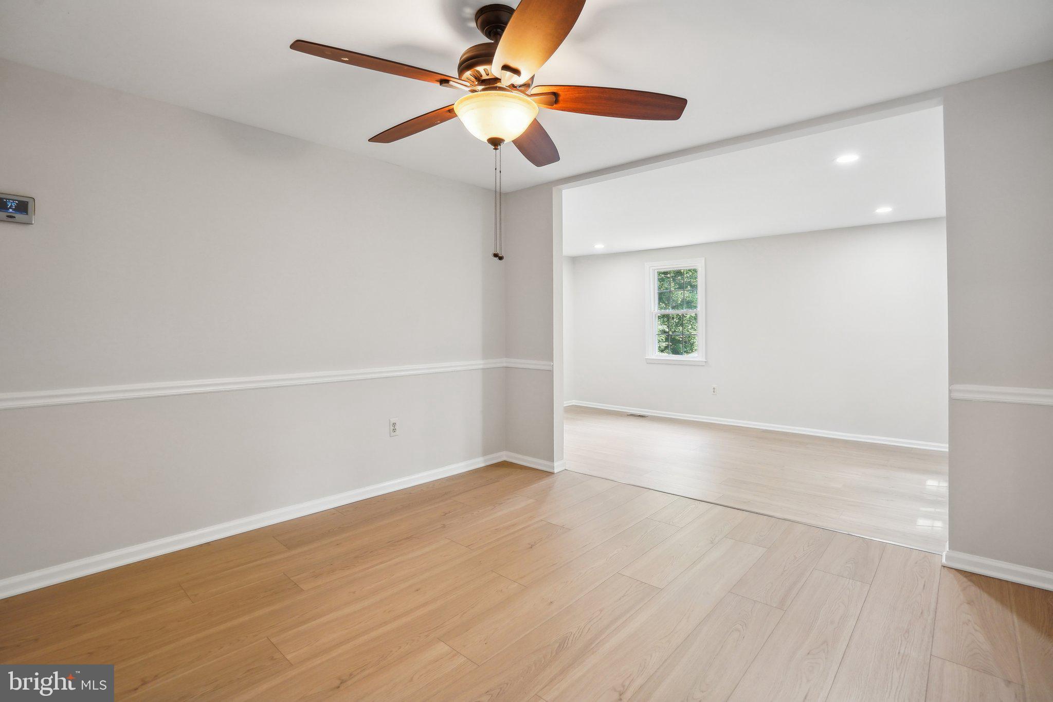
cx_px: 526
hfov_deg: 96.7
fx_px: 468
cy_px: 351
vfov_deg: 73.7
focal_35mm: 16
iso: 640
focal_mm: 16
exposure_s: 1/60
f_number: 5
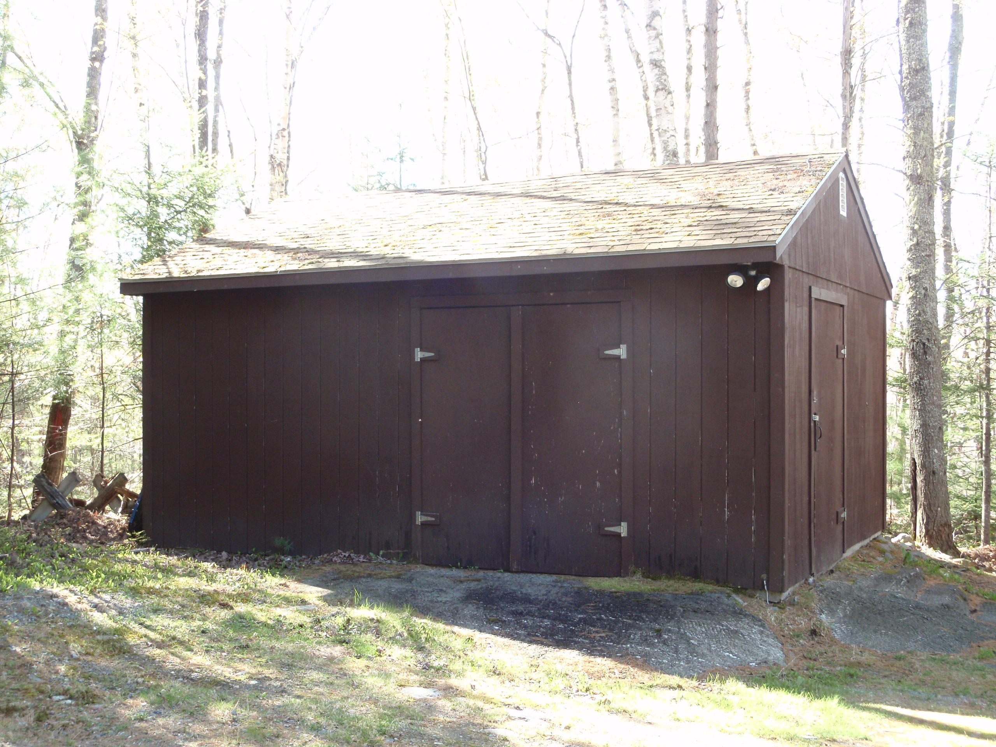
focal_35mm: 40
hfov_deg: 46.8
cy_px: 374
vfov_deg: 36.0
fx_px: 1151
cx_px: 498
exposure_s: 1/40
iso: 100
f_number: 3.9
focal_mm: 7.25
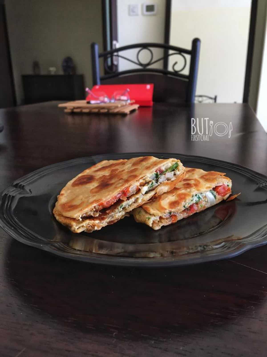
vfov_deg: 61.7
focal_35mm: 29
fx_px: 298
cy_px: 178
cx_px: 134
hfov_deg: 48.2
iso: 80
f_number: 2.2
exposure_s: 1/33
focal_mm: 4.15
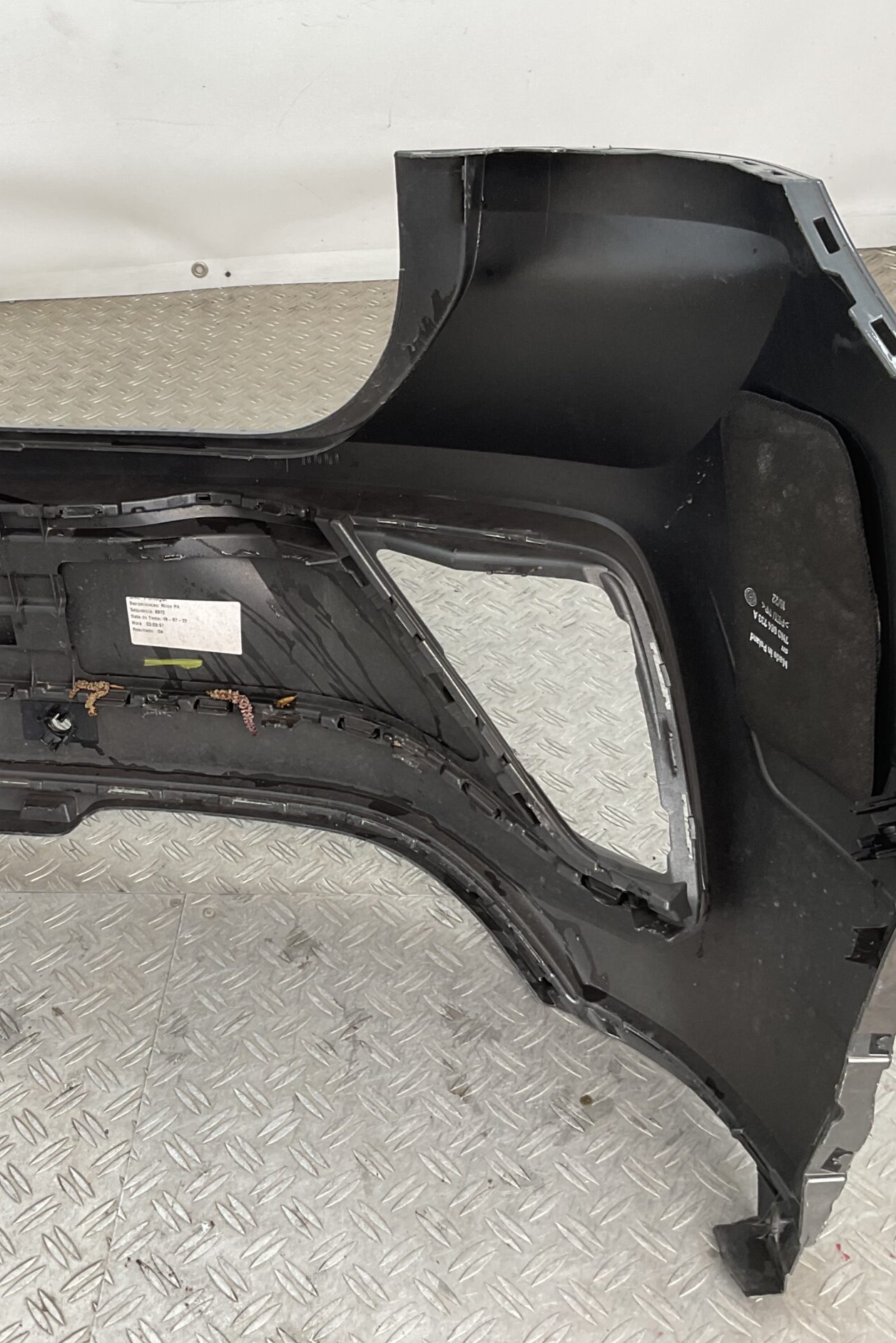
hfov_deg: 32.0
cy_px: 664
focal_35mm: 41
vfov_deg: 47.4
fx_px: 1530
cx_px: 213
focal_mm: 3
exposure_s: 1/120
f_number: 1.8
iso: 25
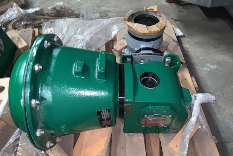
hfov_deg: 65.5
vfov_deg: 46.4
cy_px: 73
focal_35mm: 28
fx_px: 181
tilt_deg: -53.7
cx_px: 119
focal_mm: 4.25
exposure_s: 1/7
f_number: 1.8
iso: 100
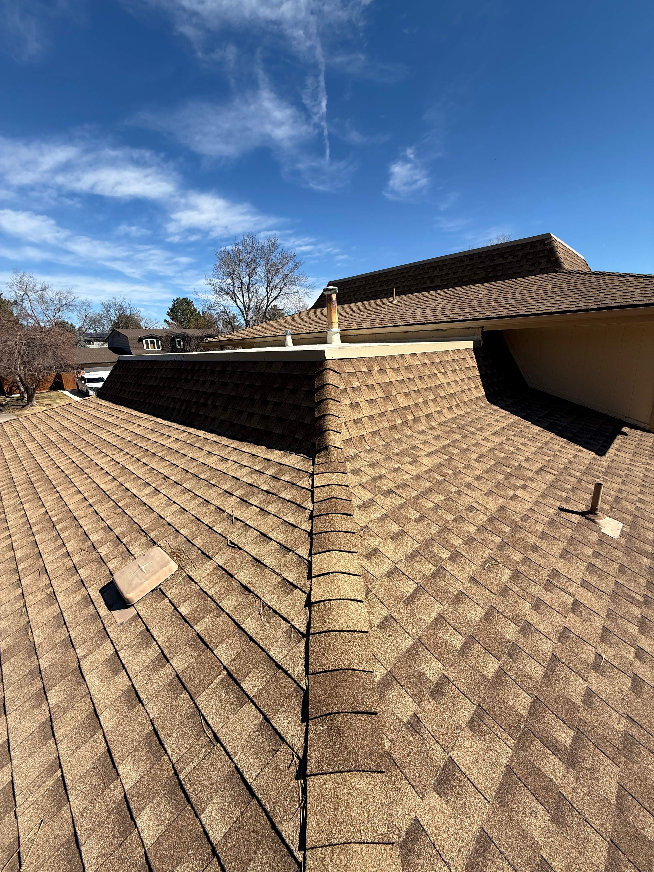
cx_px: 327
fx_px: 353
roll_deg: +1.5
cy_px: 436
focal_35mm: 14
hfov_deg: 85.7
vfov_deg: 102.1
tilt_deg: -13.6
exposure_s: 1/2024
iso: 50
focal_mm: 2.22
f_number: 2.2
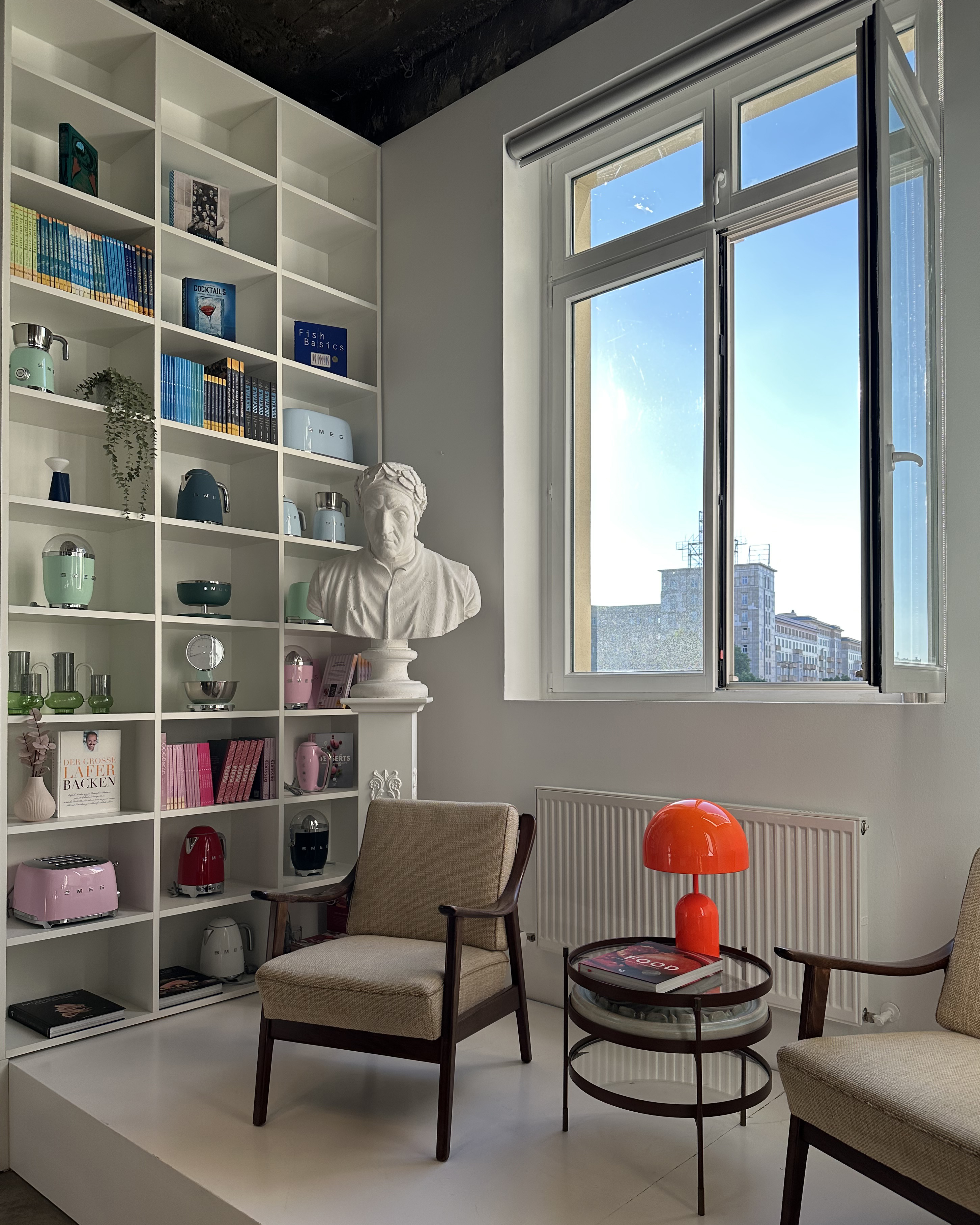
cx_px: 478
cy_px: 672
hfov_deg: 54.9
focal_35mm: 26
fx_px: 943
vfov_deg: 65.9
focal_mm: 6.86
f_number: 1.78
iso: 80
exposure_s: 1/718
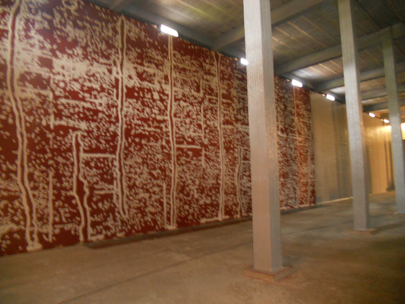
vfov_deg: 51.4
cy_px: 152
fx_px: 316
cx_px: 202
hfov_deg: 65.3
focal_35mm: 27
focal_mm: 4.9
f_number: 3.2
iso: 400
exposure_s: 1/4
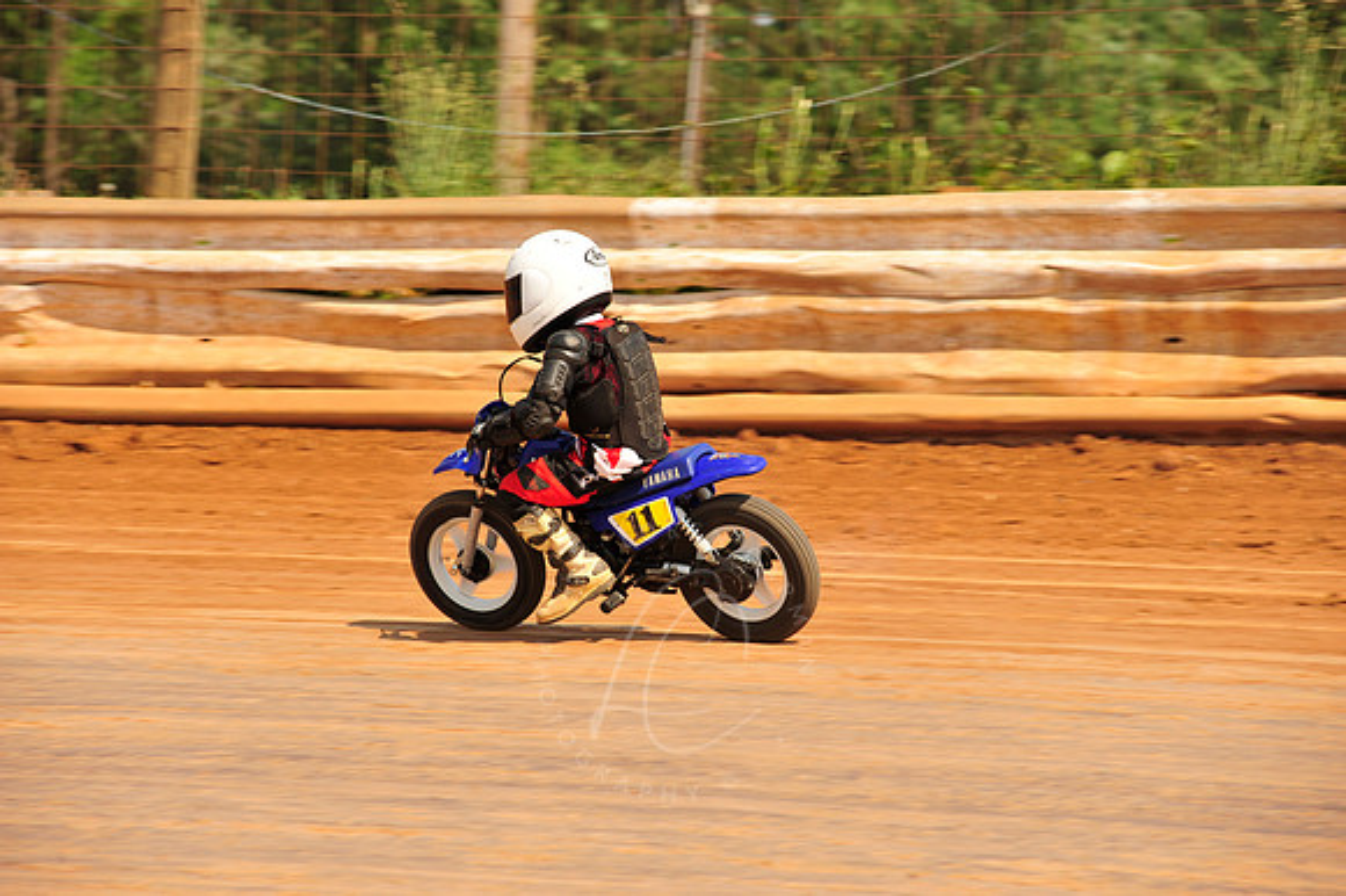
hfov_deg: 10.3
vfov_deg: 6.9
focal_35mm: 200
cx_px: 673
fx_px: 7473
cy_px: 448
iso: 200
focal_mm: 200
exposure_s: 1/400
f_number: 9
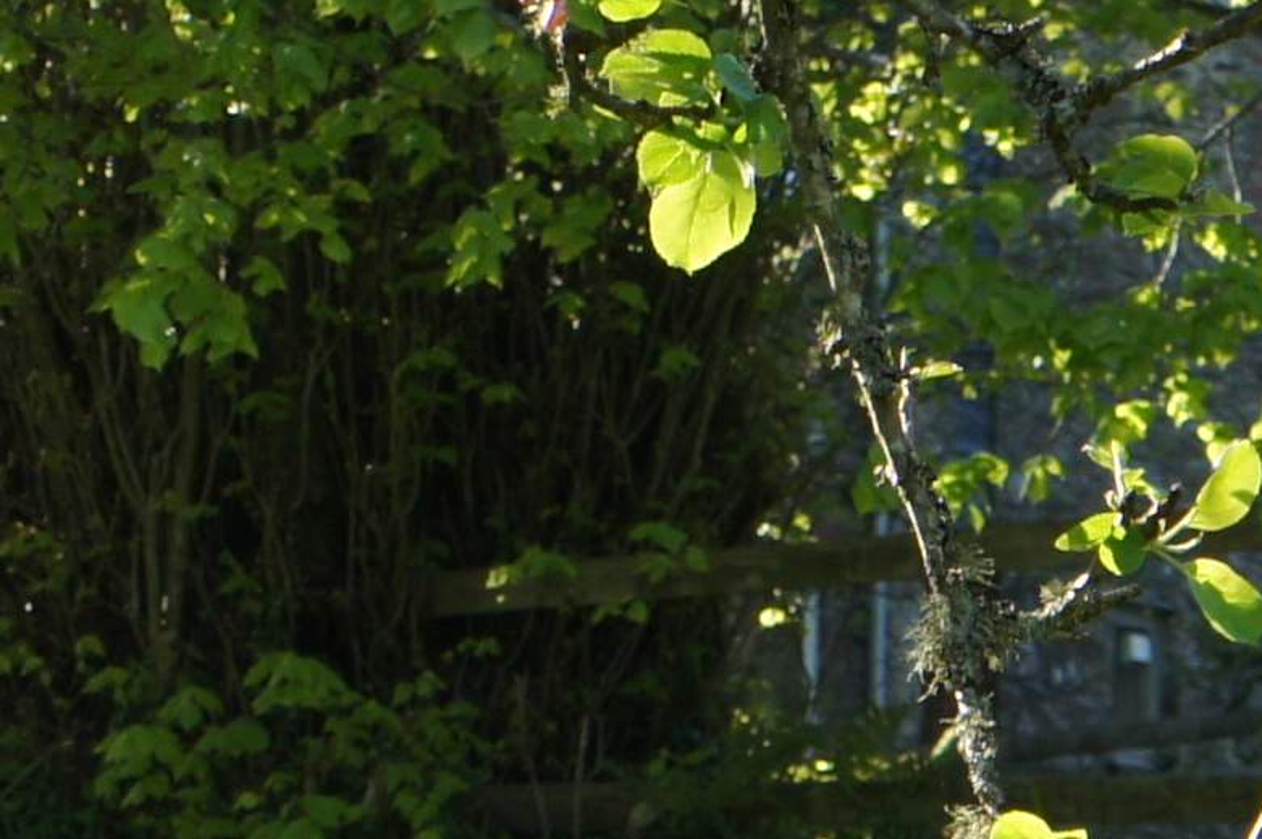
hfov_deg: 5.8
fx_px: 12361
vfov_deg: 3.9
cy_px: 889
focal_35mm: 353
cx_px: -168
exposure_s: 1/160
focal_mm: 40
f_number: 6.3
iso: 200
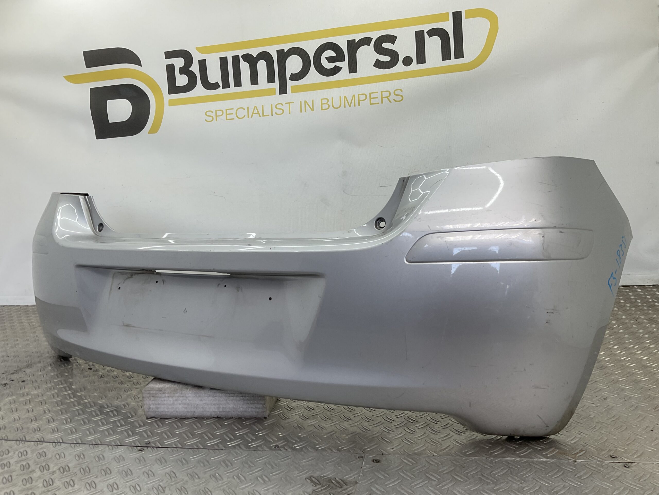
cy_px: 248
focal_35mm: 29
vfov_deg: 48.2
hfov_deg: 61.7
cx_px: 330
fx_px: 552
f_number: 1.8
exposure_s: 1/159
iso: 16
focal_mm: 3
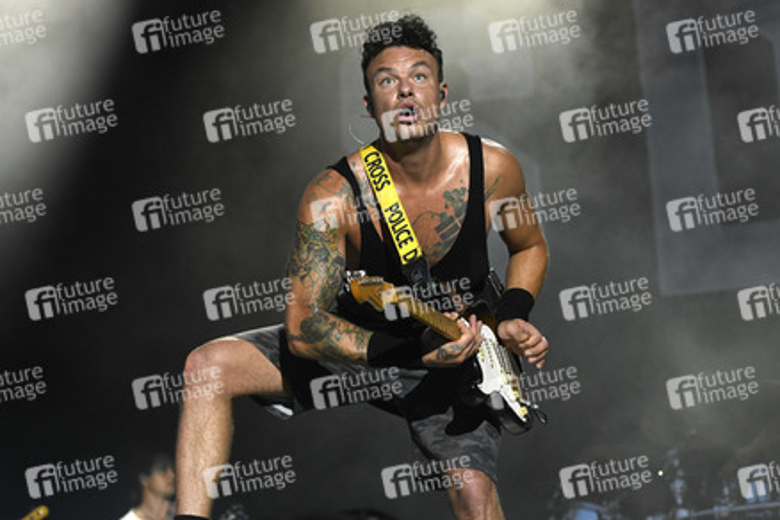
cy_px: 255
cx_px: 380
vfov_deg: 18.9
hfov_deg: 28.1
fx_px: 1560
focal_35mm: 72
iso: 1600
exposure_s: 1/800
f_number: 4
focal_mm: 70
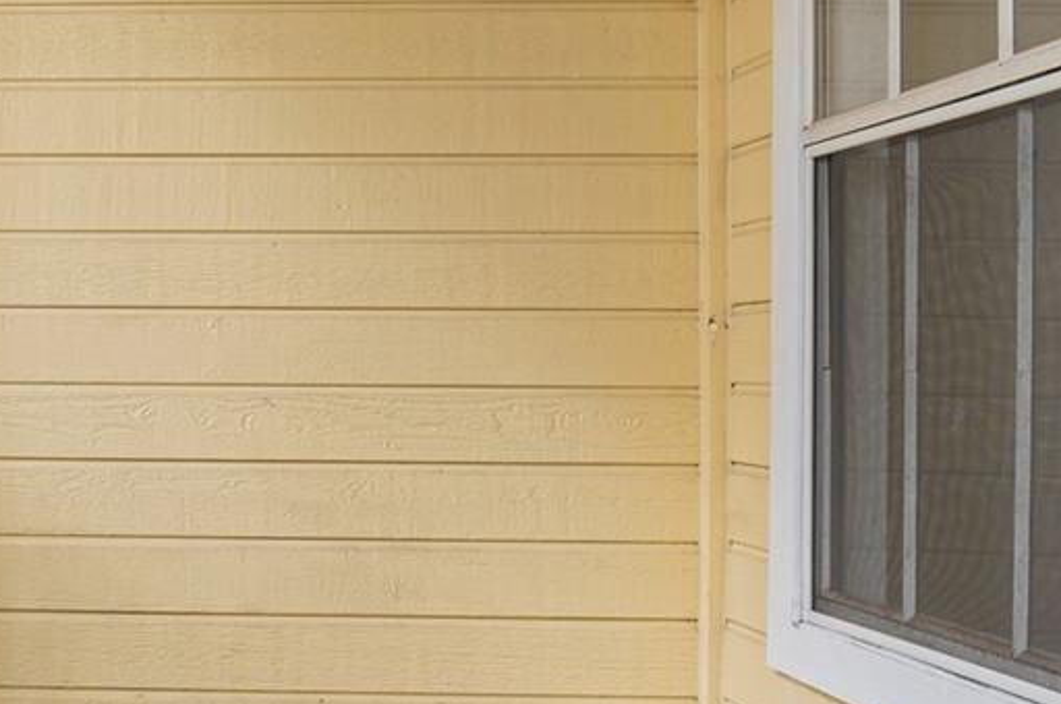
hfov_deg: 35.1
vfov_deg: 26.0
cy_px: 637
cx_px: -48
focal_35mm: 50
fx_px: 1472
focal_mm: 16
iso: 50
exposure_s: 1/30
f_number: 8
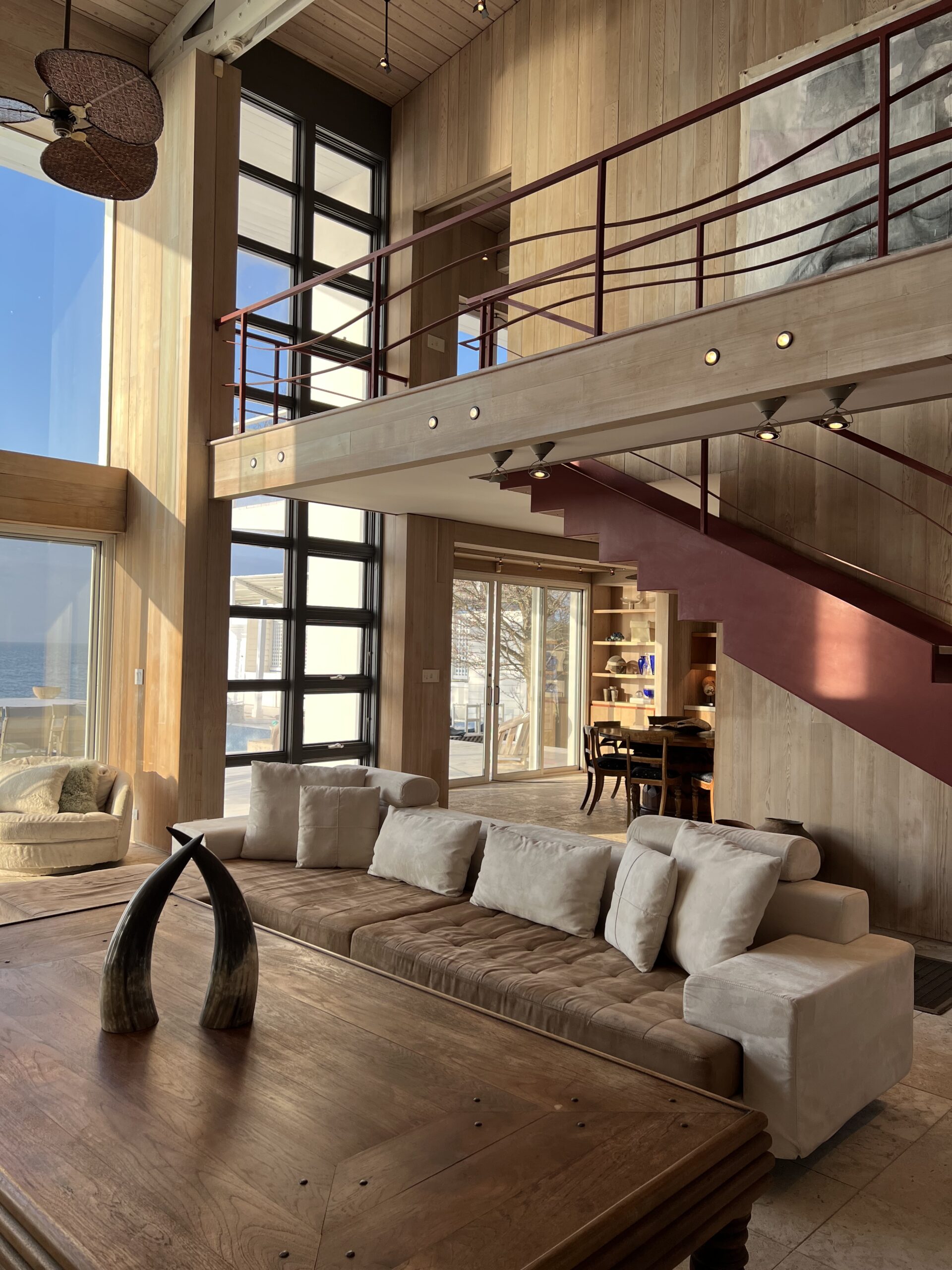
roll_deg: -1.2
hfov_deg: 53.1
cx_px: 476
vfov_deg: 67.3
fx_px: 953
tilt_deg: +2.0
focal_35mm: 26
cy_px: 635
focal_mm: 5.7
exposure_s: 1/588
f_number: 1.5
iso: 50
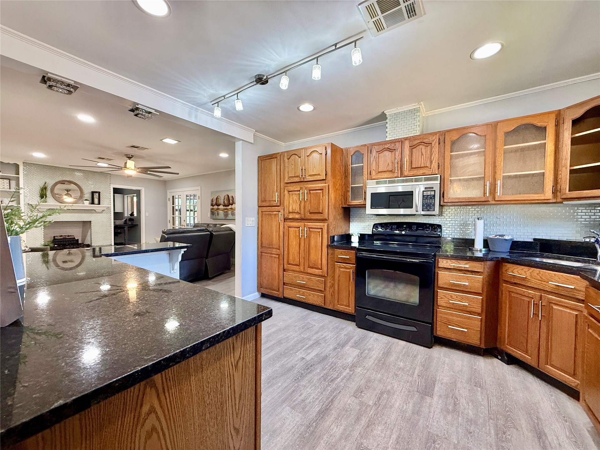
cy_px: 225
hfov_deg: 102.1
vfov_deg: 85.7
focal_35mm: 14
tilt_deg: -2.2
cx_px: 300
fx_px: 243
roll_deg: -0.4
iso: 320
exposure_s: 1/60
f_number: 2.2
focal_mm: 2.22
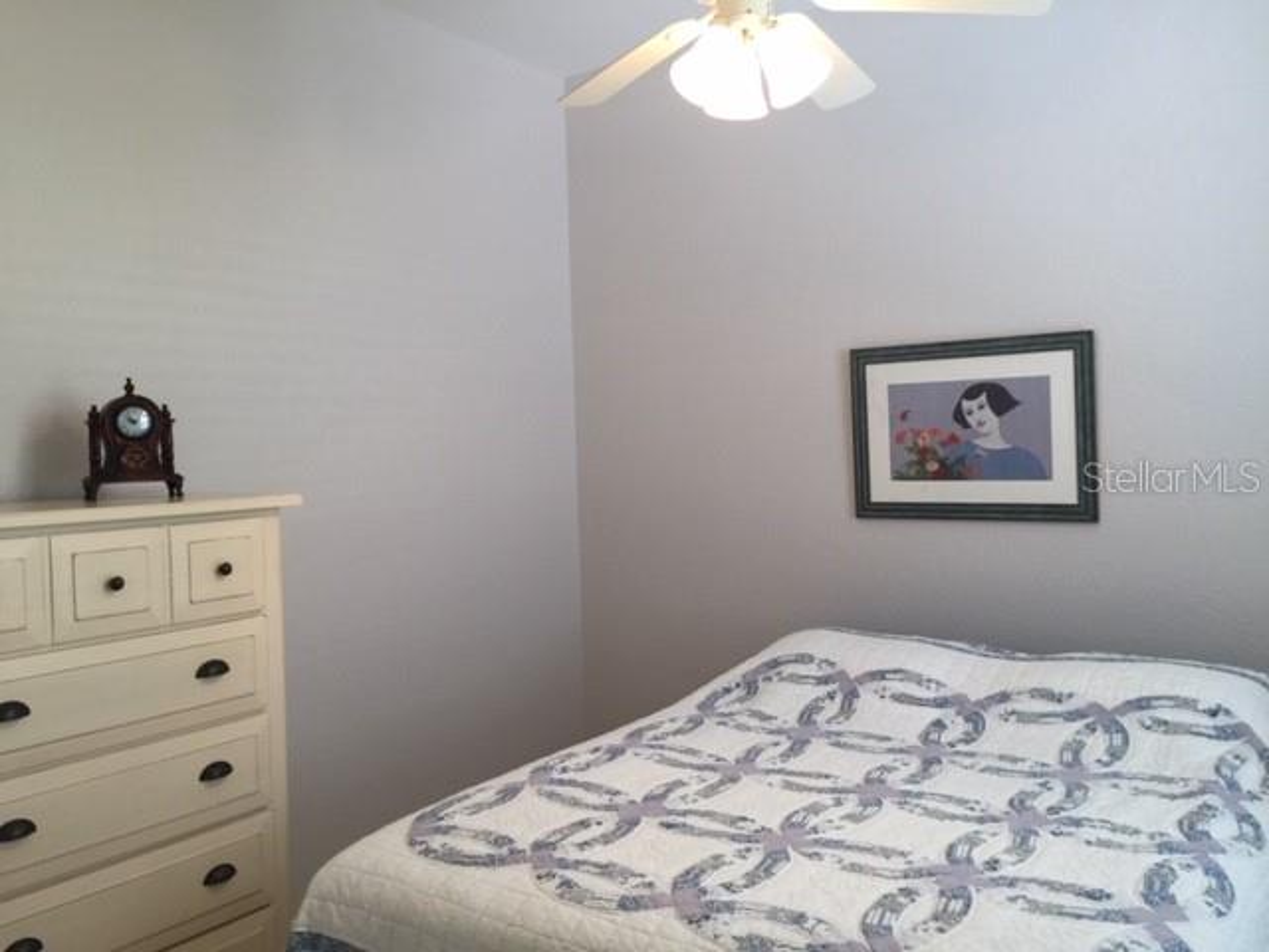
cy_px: 476
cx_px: 634
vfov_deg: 48.2
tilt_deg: +0.1
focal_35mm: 29
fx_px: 1063
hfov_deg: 61.7
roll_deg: +0.1
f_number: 2.2
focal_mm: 4.15
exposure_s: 1/40
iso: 40
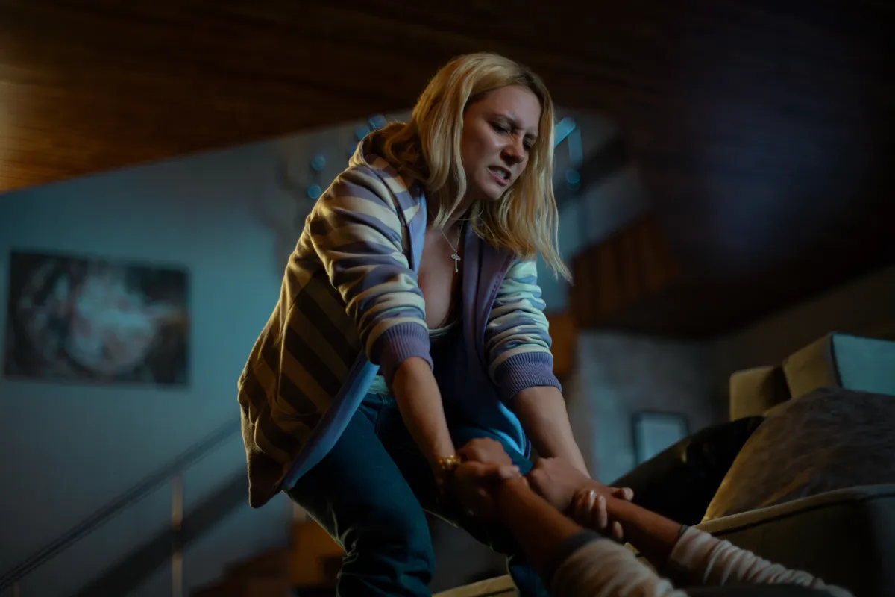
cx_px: 448
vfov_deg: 27.0
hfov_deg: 39.6
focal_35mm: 50
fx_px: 1243
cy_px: 298
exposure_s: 1/160
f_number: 1.4
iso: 5000
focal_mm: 50
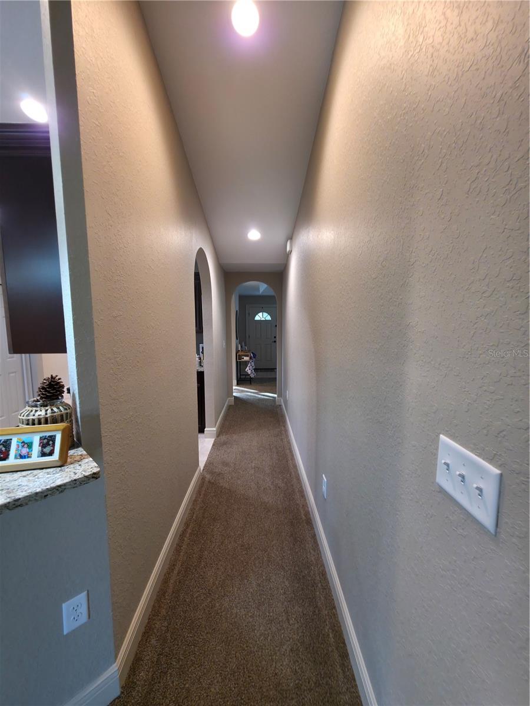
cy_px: 353
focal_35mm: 13
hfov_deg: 89.9
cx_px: 265
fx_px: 265
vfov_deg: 106.2
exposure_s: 1/30
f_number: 1.9
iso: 100
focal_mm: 2.2
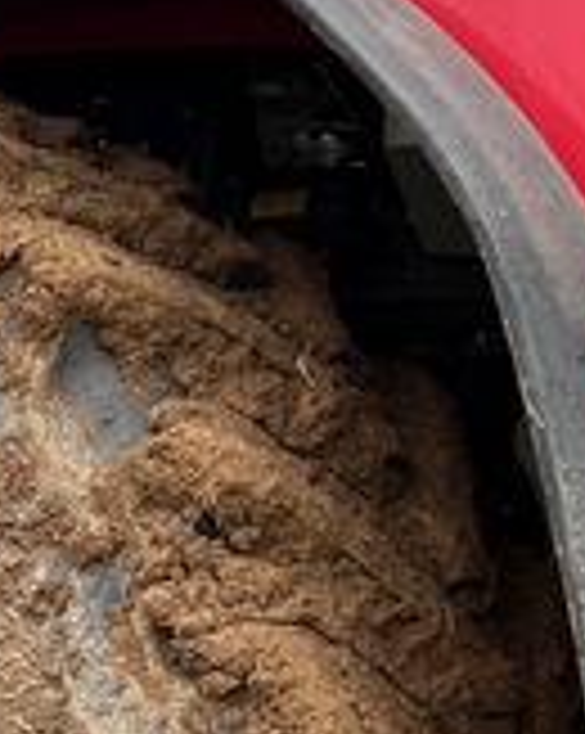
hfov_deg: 14.2
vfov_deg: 18.4
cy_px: 525
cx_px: -166
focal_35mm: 104
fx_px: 2255
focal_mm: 5.1
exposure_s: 1/122
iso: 40
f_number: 1.6
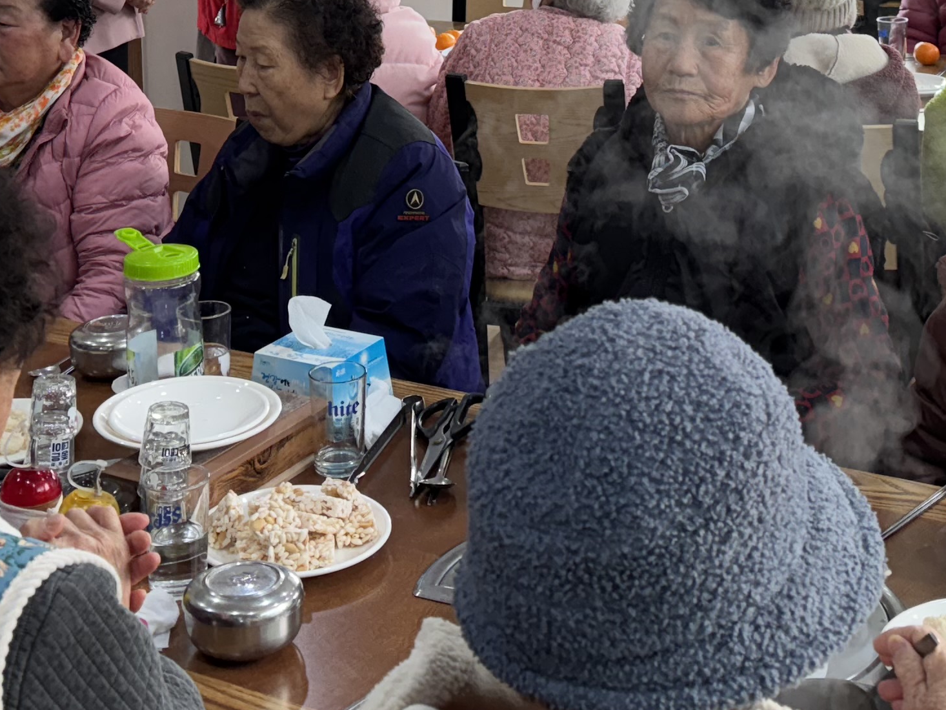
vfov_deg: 20.8
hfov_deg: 29.4
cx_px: 487
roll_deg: +2.0
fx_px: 1804
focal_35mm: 66
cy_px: -145
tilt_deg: -5.1
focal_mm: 6.76
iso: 160
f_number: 1.78
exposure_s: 1/120
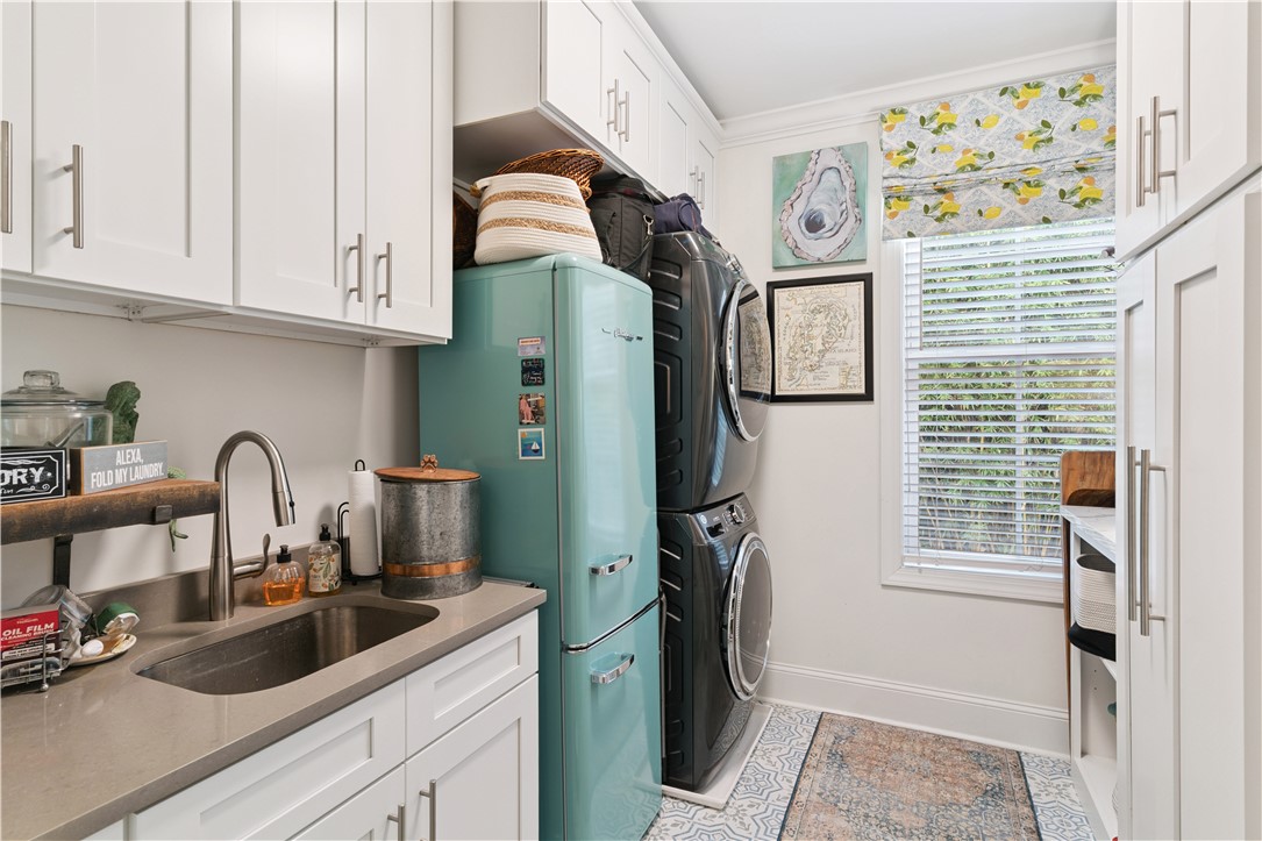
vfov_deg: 67.4
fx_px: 631
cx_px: 631
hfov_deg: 90.0
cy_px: 420
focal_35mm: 18
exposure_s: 1/3
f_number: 8
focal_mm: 18
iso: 200
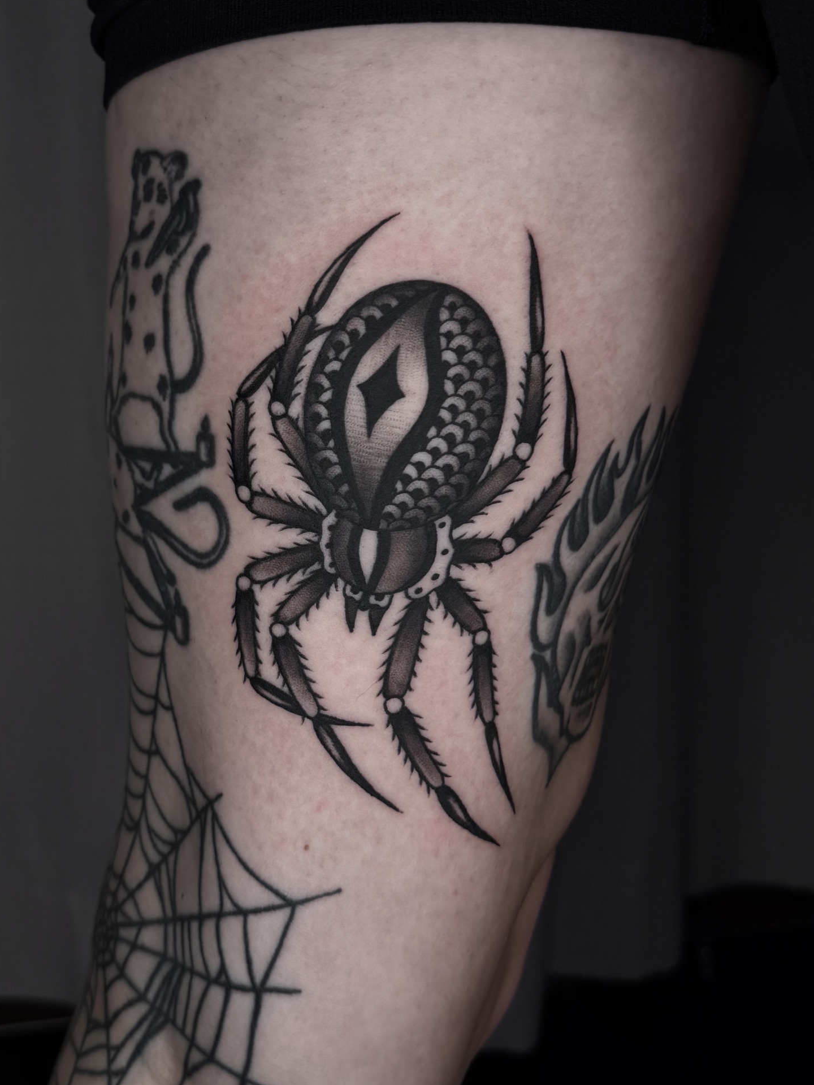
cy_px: 557
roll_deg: +0.0
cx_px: 408
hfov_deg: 54.9
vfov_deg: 69.4
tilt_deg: -10.5
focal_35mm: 25
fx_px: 784
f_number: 1.78
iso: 80
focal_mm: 6.76
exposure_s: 1/539
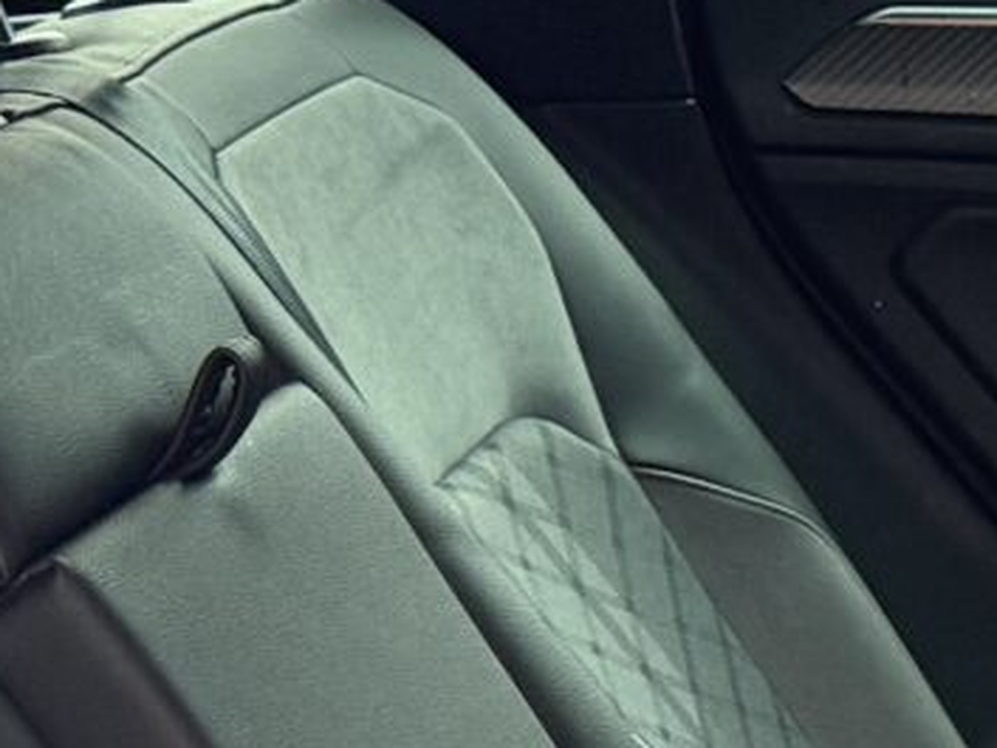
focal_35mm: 174
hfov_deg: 10.3
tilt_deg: -14.8
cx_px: 2110
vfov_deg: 8.5
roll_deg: +0.6
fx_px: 5013
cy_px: 796
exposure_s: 1/110
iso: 200
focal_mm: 6.76
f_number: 1.78
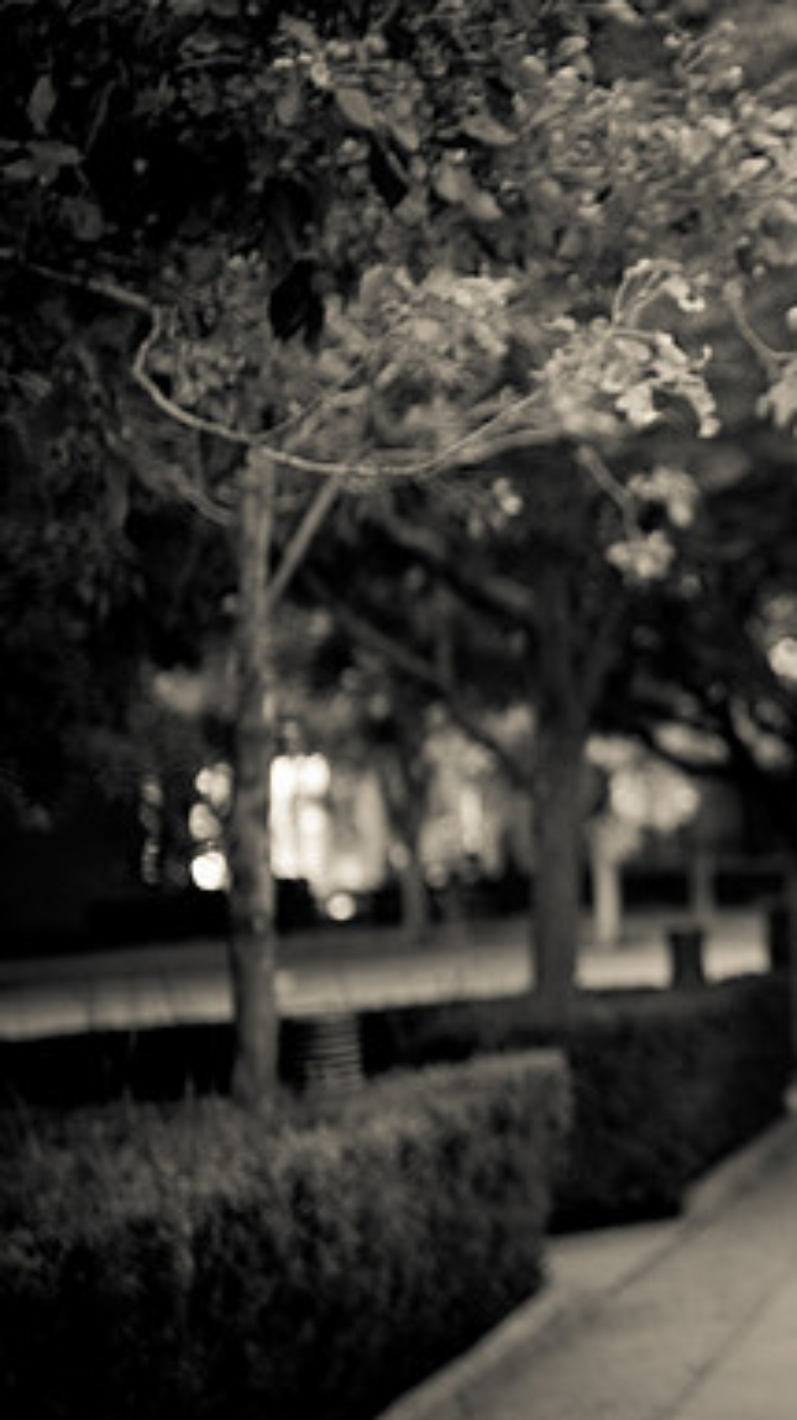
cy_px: 708
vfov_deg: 19.3
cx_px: 1016
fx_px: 4177
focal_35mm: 111
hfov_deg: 10.7
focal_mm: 70
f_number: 2.8
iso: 800
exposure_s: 1/200
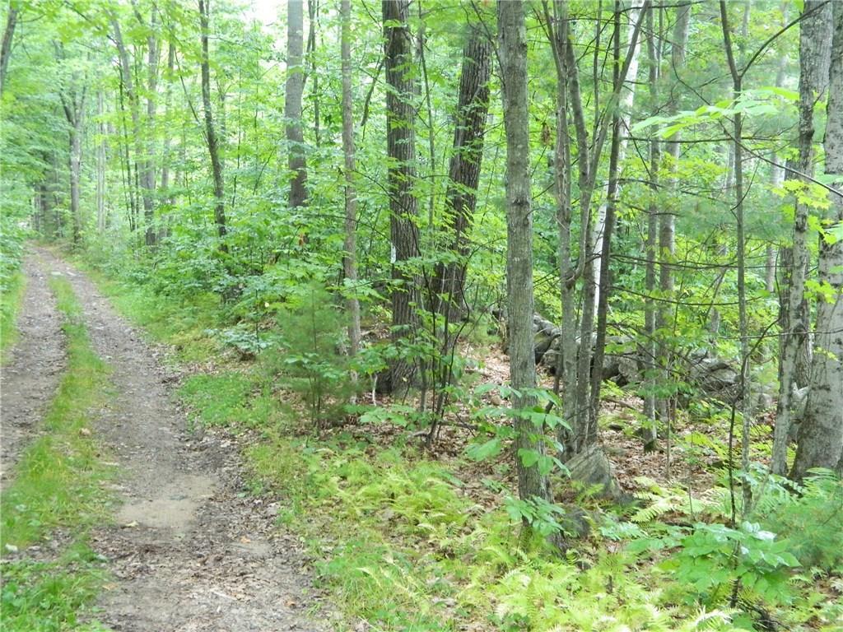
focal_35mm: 47
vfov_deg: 30.9
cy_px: 316
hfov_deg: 40.4
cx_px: 422
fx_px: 1145
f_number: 3.6
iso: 400
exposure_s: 1/13
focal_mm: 8.4
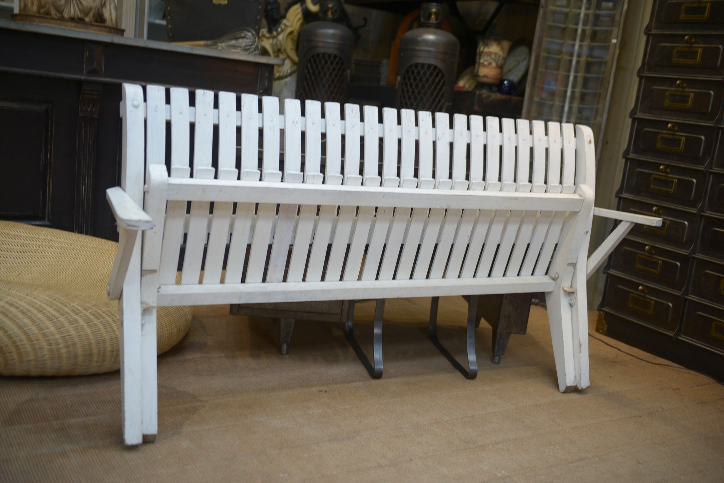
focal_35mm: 38
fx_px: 764
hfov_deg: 50.7
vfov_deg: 35.1
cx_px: 362
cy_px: 242
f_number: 2.8
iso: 250
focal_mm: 38
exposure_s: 1/50
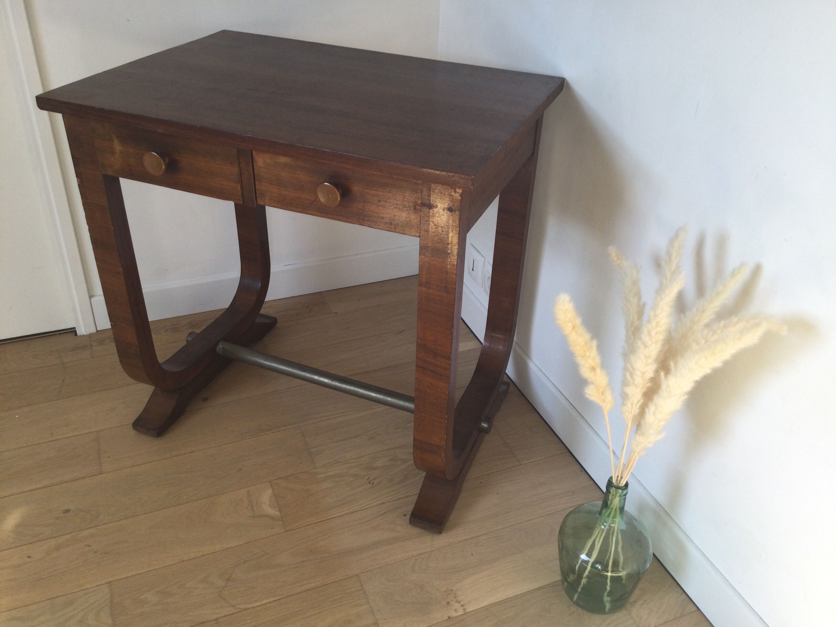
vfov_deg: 45.4
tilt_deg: -33.2
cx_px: 418
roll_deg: -0.5
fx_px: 749
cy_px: 314
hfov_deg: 58.4
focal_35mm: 31
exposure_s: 1/50
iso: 25
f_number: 2.4
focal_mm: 3.3
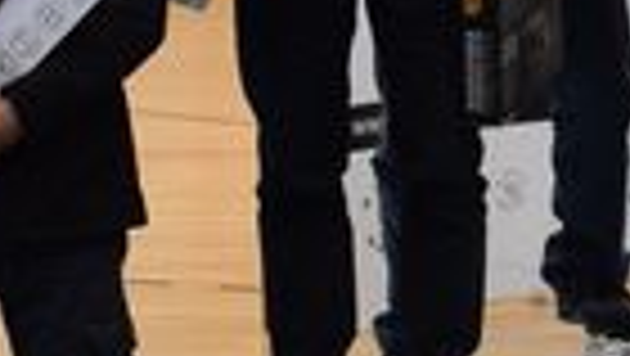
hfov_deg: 12.0
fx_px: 2992
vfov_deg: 6.6
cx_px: 508
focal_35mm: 179
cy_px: -385
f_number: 4
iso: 450
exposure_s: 1/60
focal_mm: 20
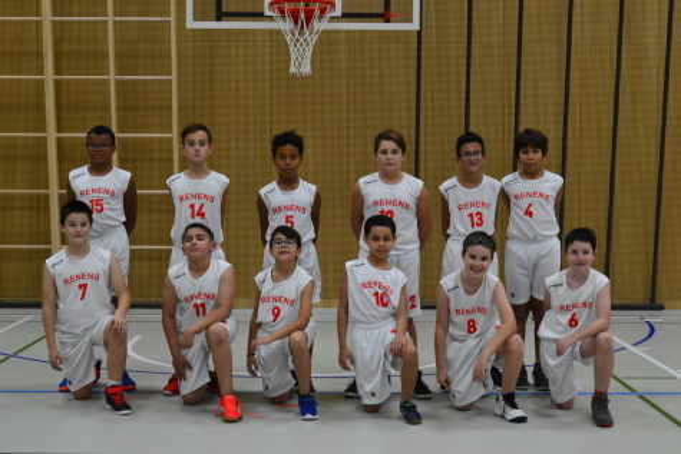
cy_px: 227
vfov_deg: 23.8
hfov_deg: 35.0
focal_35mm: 57
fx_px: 1079
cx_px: 340
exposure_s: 1/40
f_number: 8
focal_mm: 38
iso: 800
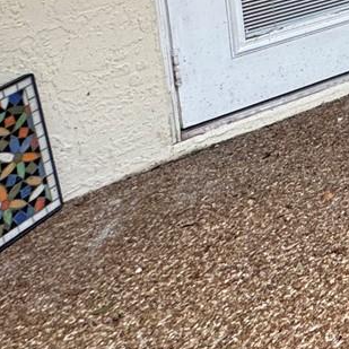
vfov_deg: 20.9
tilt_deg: -5.0
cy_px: -233
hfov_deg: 16.5
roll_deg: +4.0
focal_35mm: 64
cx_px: 775
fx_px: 730
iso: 64
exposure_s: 1/99
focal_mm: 2.22
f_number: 2.2
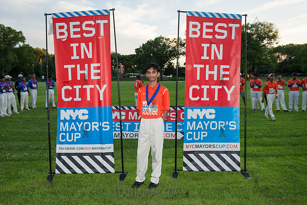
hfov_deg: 58.7
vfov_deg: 41.1
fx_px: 273
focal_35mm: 32
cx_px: 154
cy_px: 102
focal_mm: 32
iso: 1600
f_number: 4
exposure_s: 1/2000
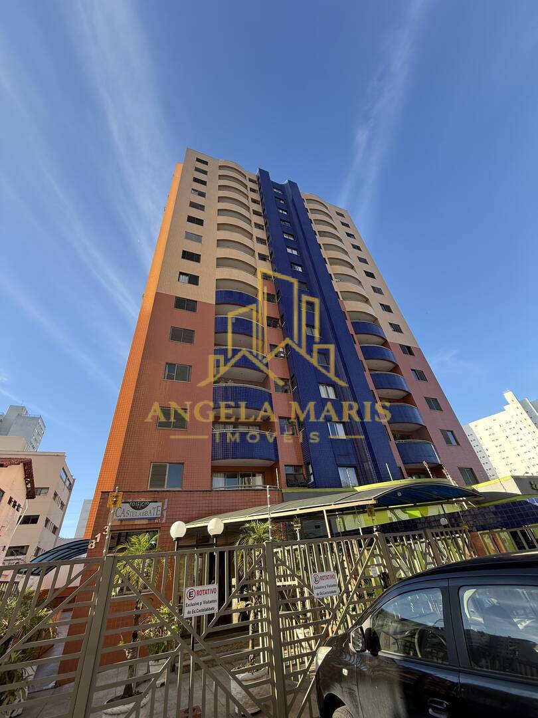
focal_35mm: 14
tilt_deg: +37.6
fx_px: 290
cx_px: 269
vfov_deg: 102.1
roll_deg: +7.3
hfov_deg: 85.7
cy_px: 359
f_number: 2.2
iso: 50
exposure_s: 1/235
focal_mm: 2.22
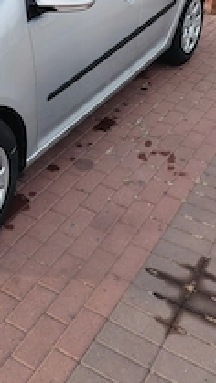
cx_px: 57
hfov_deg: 23.8
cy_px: 84
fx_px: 508
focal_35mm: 50
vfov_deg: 39.9
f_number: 1.75
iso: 116
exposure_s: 1/100
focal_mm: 5.25
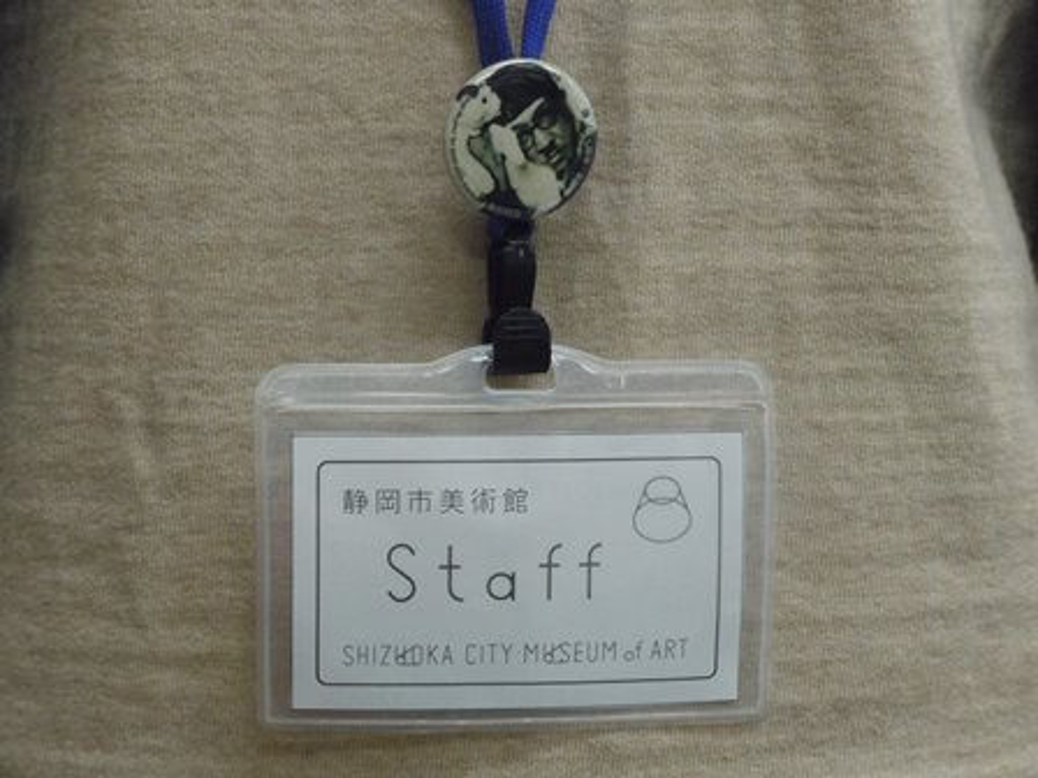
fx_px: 3059
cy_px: 389
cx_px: 519
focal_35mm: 102
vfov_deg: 14.5
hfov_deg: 19.3
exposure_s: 1/100
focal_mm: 18.3
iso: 400
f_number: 5.4
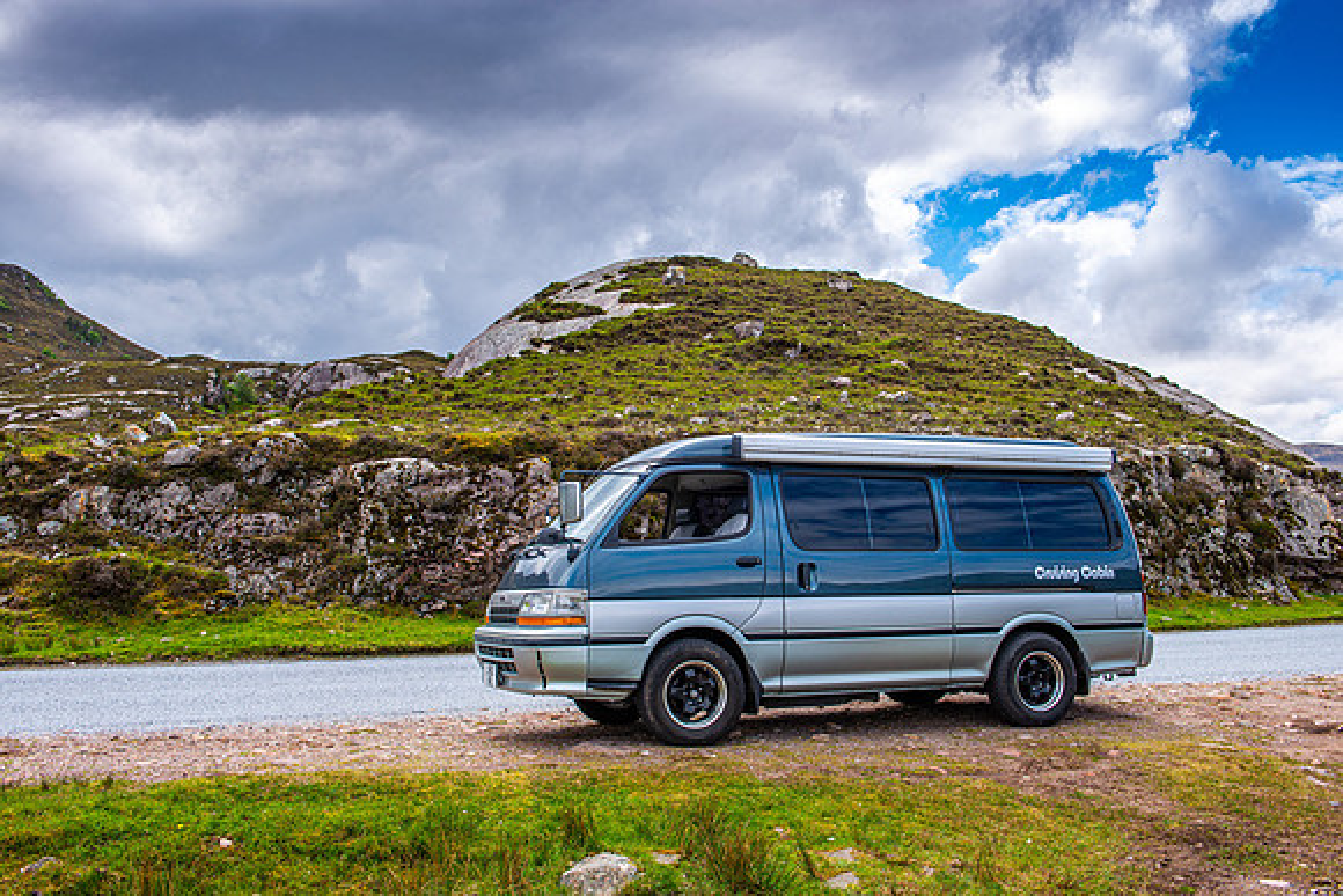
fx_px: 1194
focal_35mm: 32
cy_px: 448
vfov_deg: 41.1
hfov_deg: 58.7
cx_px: 672
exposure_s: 1/125
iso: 100
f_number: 10
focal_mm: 32
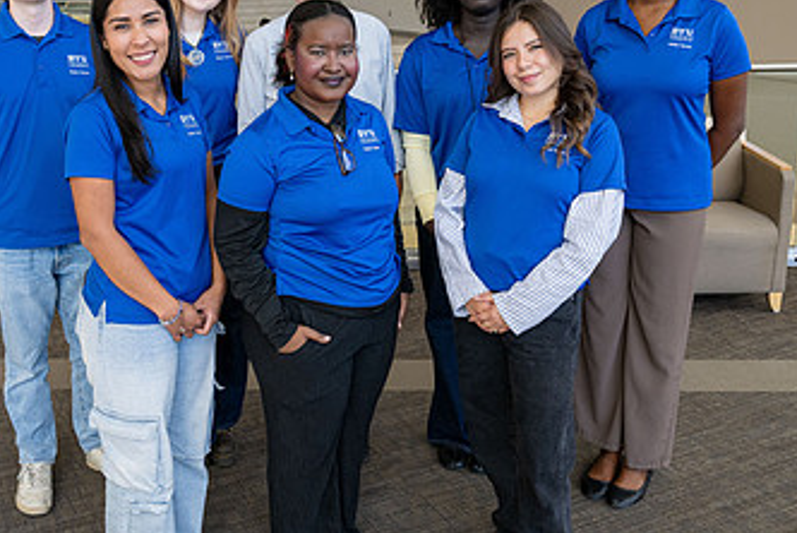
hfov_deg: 45.3
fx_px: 953
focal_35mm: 43
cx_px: 345
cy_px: 224
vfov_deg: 31.2
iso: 400
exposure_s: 1/250
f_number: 5
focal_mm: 24
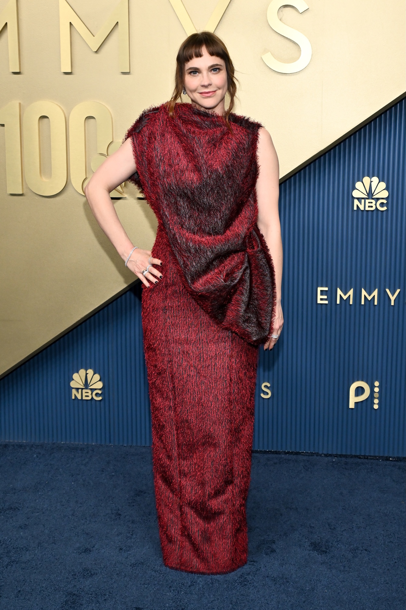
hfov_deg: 32.6
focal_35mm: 41
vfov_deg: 47.4
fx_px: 694
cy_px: 305
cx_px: 203
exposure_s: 1/200
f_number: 6.3
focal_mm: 41
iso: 1250
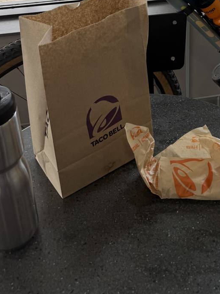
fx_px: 475
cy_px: -40
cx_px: 207
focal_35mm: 56
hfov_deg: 25.1
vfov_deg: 30.3
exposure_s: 1/138
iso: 80
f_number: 1.78
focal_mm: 6.76
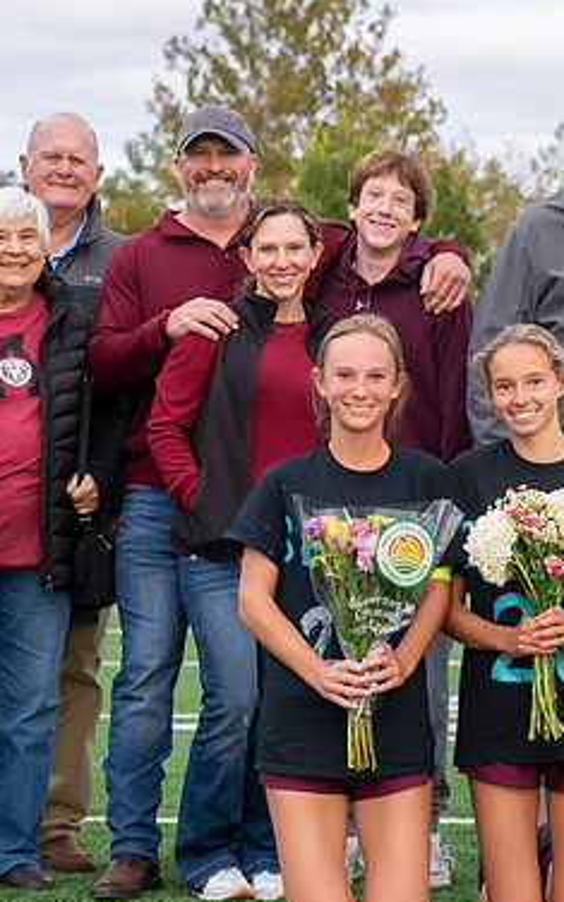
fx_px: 3222
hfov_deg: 9.9
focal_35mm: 131
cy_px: 462
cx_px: 644
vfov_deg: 15.9
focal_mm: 70
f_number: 5.6
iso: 2500
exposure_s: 1/800
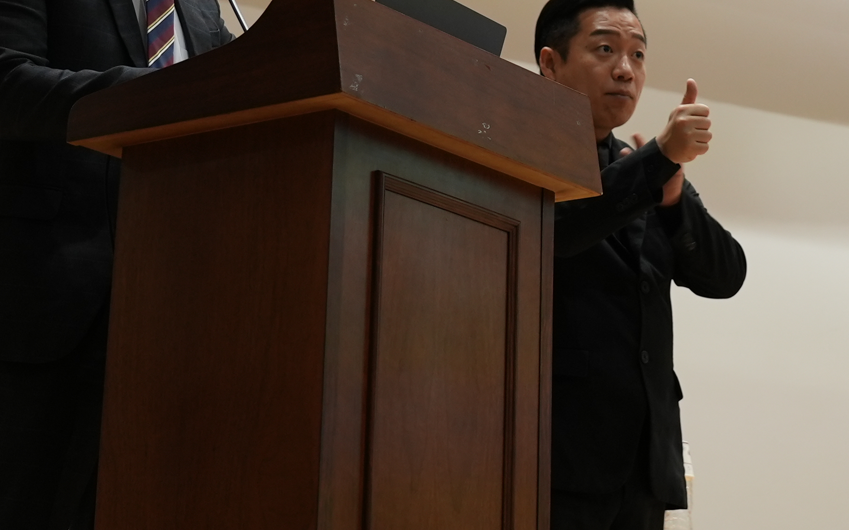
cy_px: -40
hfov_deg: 19.0
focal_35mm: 109
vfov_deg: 11.8
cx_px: 652
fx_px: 2522
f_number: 4
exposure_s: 1/80
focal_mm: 46
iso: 1600
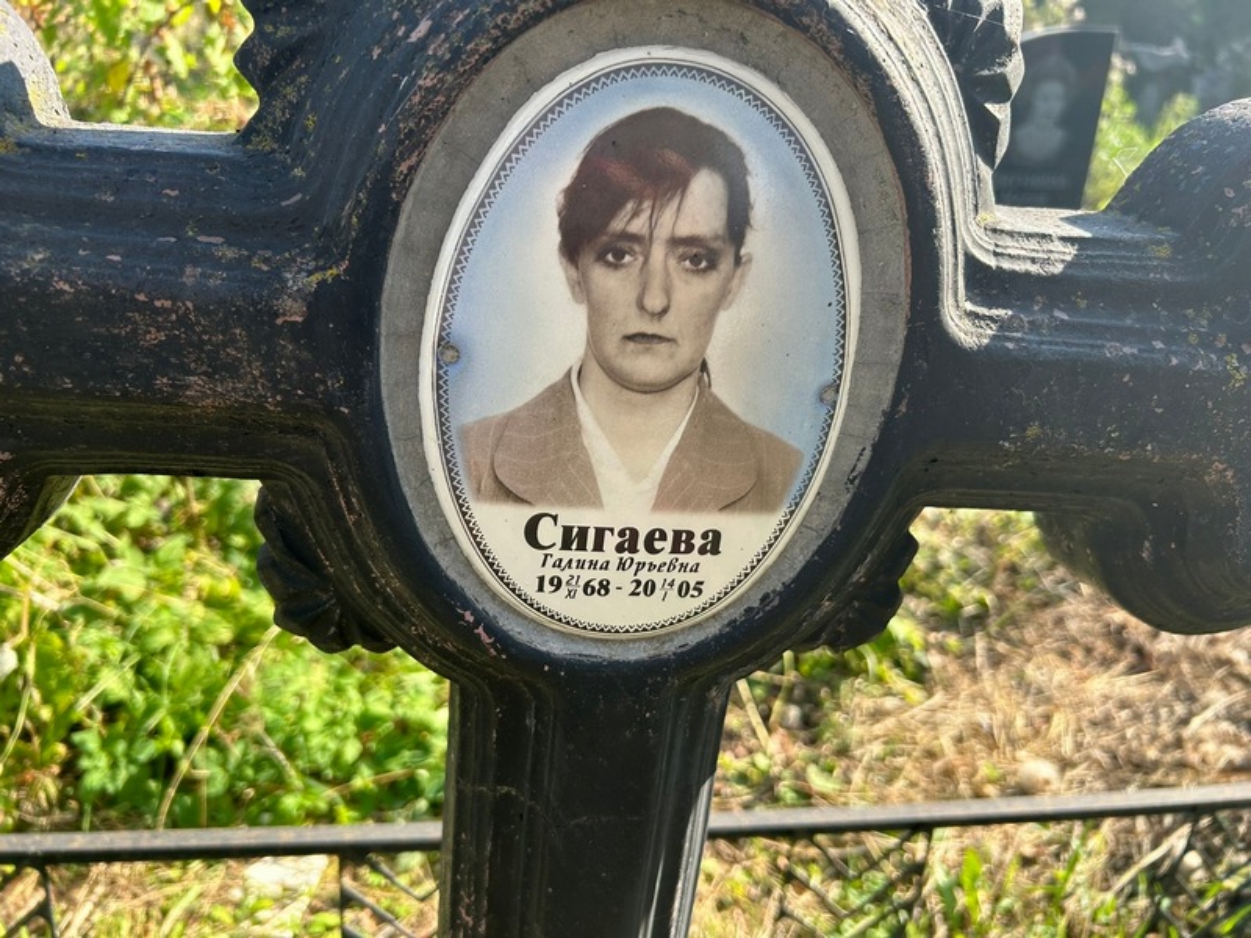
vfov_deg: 53.1
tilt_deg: -22.3
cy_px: 469
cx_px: 626
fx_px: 940
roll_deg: -5.2
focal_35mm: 26
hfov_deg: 67.3
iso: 50
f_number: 1.5
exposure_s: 1/797
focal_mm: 5.7
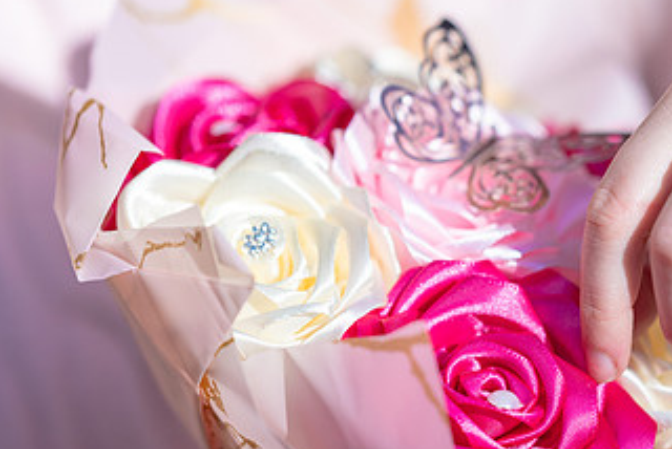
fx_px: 2877
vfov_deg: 8.9
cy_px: 297
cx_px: 588
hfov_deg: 13.2
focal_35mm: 154
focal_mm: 85
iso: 100
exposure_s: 1/5000
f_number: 1.8
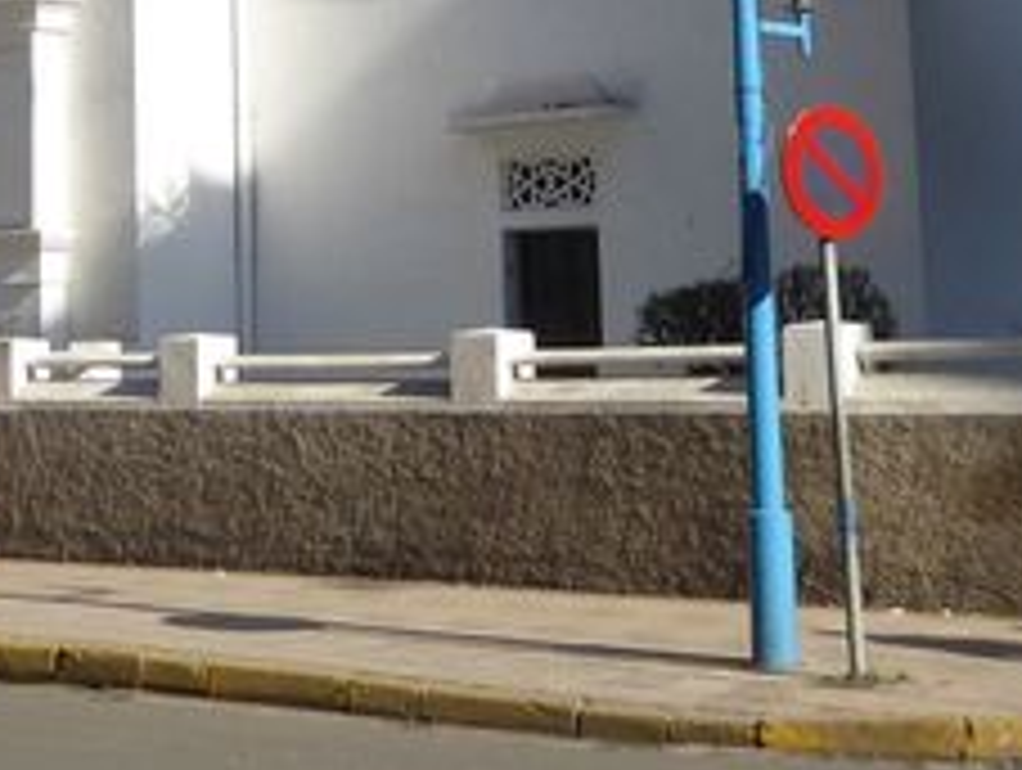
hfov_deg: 19.0
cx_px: 153
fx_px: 3016
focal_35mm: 102
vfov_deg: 14.2
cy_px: -95
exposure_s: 1/640
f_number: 3.5
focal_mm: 5
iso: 80
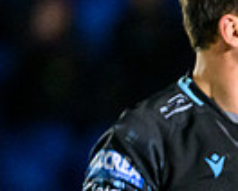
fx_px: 18130
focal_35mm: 2570
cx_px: 633
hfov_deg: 0.8
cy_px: 357
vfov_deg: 0.6
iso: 8000
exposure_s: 1/800
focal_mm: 400
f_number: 2.8
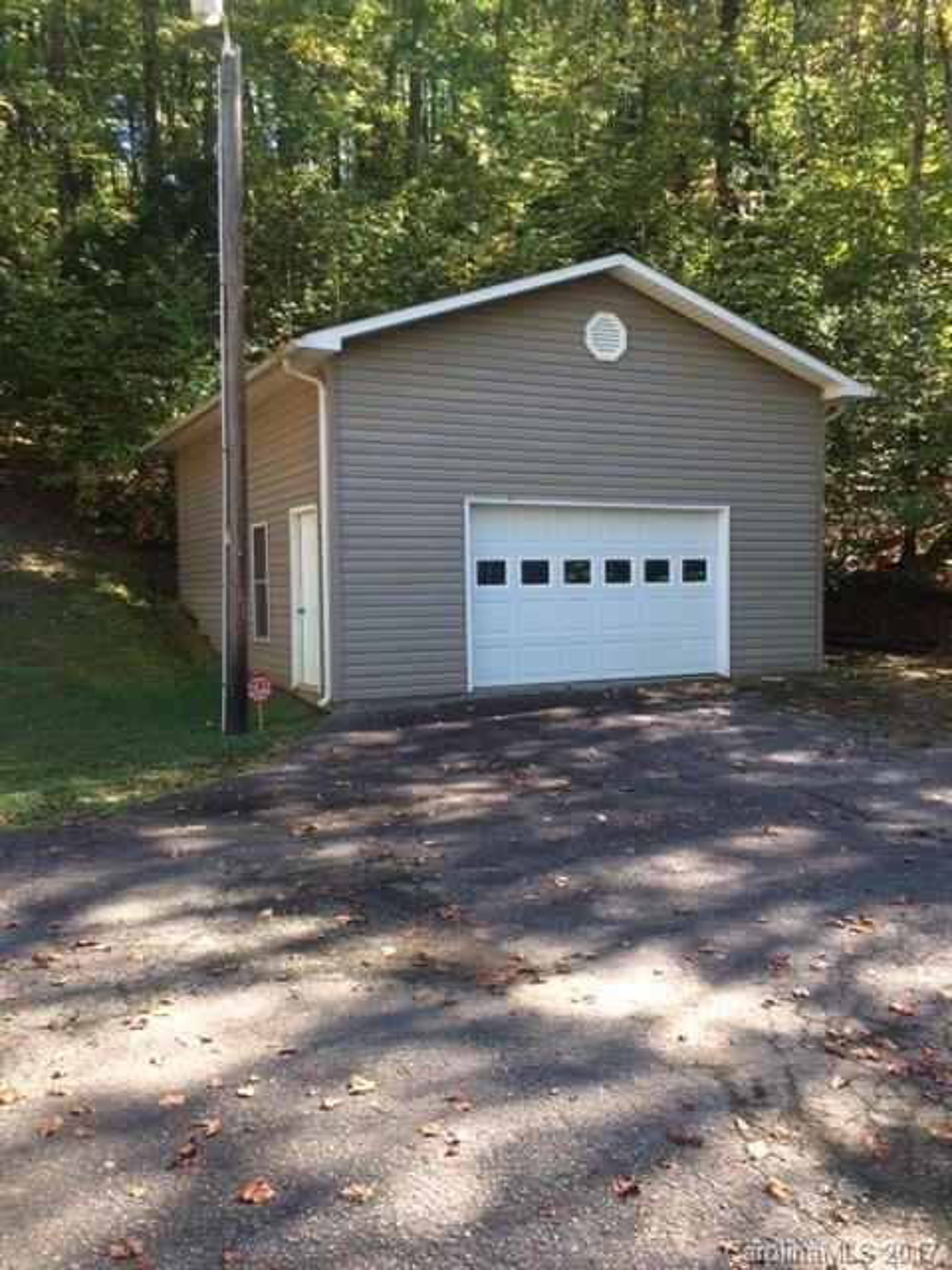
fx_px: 1063
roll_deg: +0.8
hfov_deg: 48.2
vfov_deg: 61.7
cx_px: 476
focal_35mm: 29
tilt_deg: -4.8
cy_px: 635
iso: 40
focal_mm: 4.15
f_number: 2.2
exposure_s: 1/120
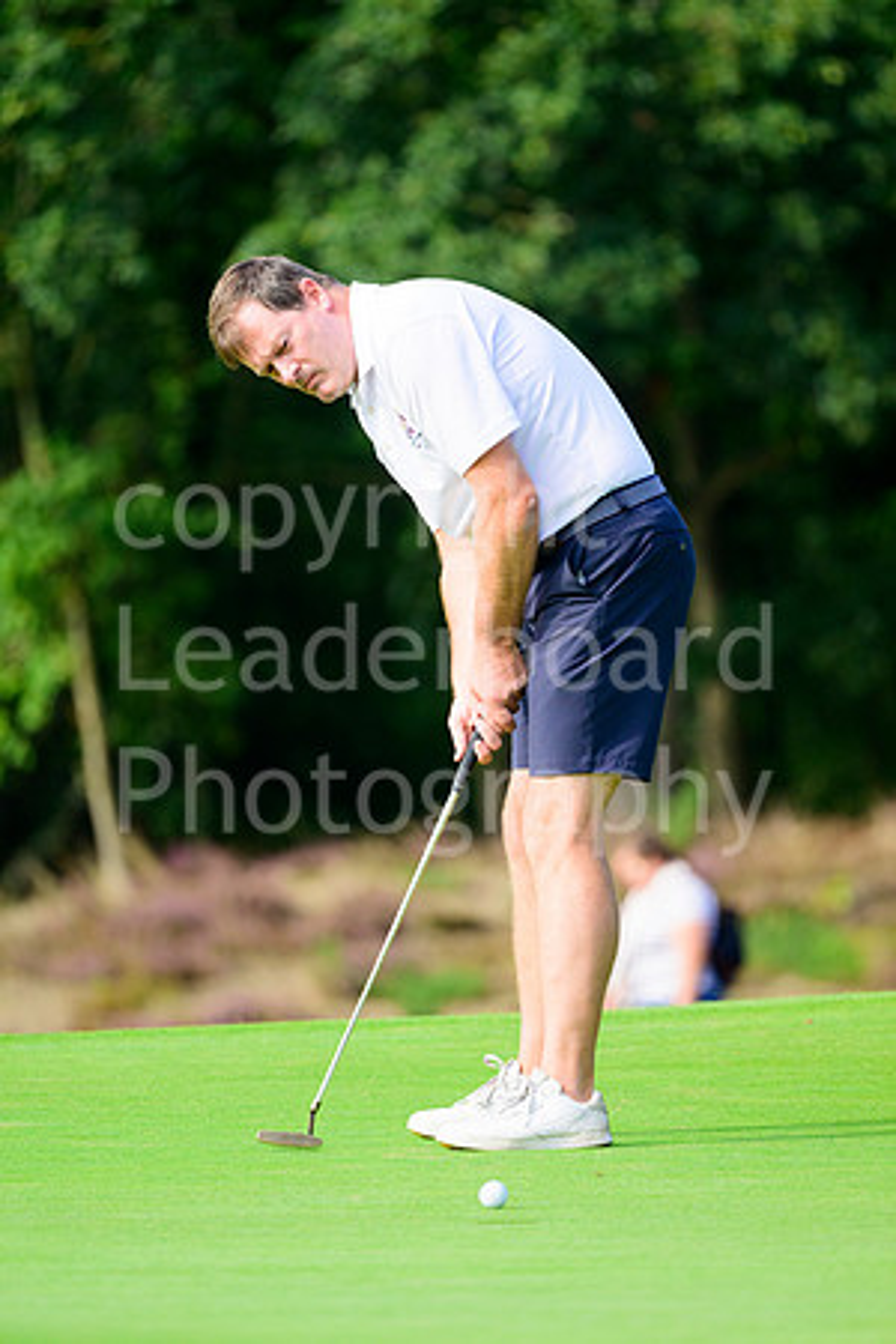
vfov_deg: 5.2
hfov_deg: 3.4
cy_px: 672
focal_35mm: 400
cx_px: 448
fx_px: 14932
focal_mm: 400
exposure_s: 1/1600
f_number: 5.6
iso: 800
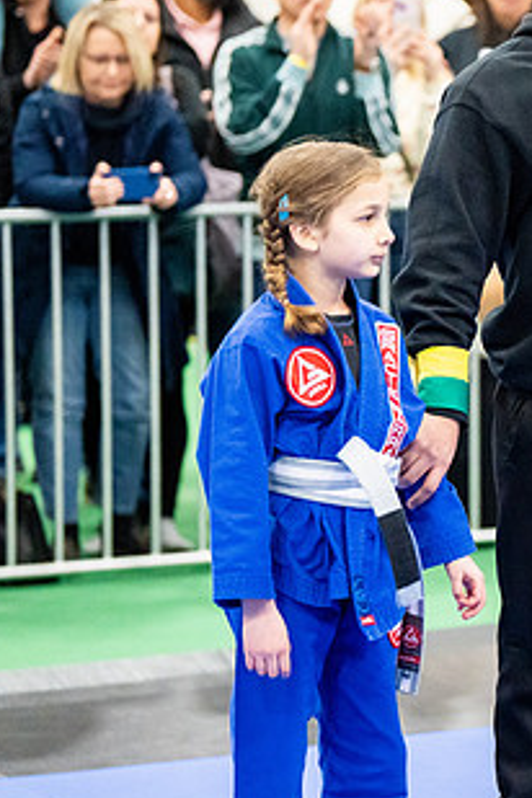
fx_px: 4499
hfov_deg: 6.7
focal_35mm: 203
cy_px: 322
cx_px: 736
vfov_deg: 10.1
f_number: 2.8
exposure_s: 1/500
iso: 6400
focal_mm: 108
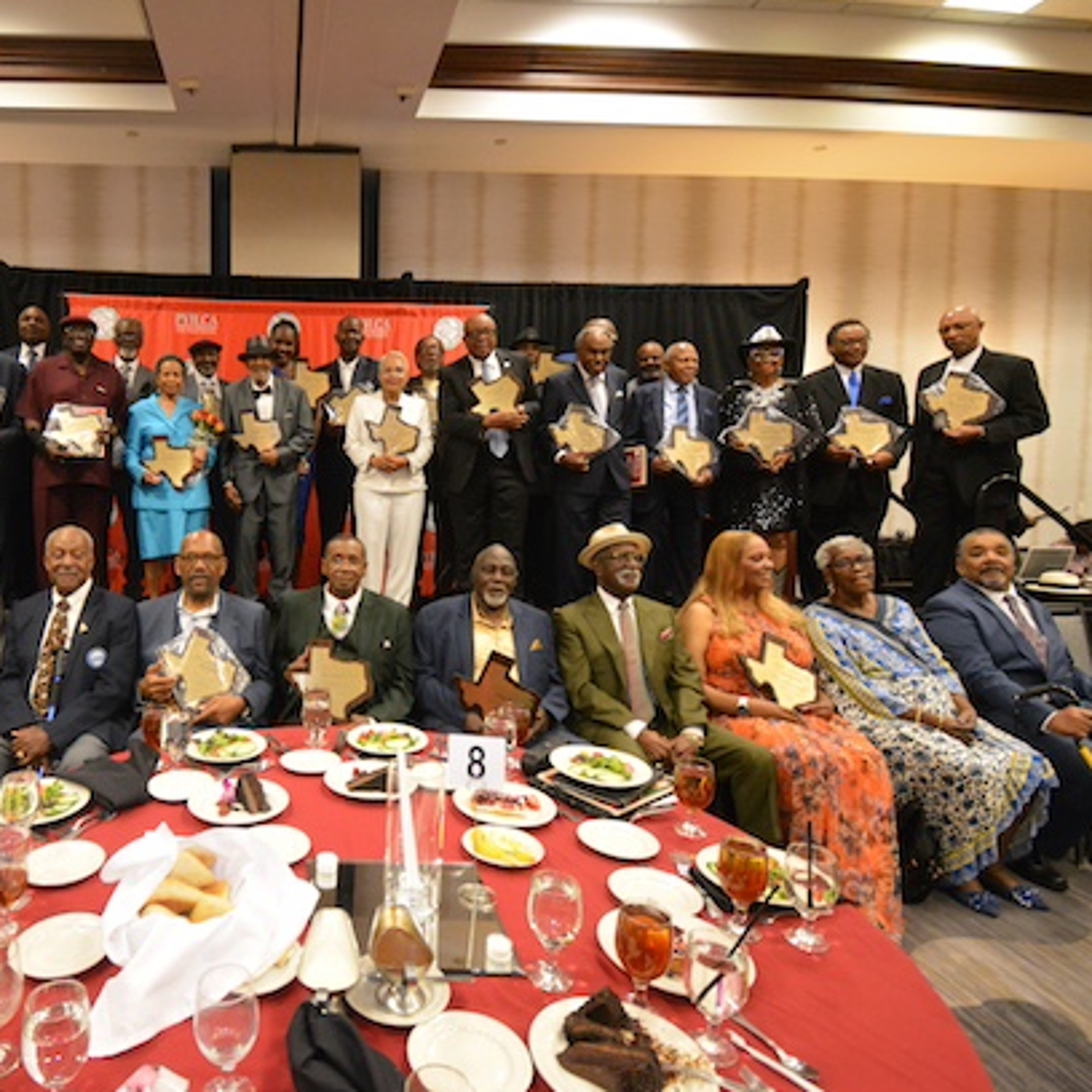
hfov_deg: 70.9
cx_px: 305
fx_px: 714
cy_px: 537
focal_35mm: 20
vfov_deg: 74.8
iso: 3200
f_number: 4.5
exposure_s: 1/60
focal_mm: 10
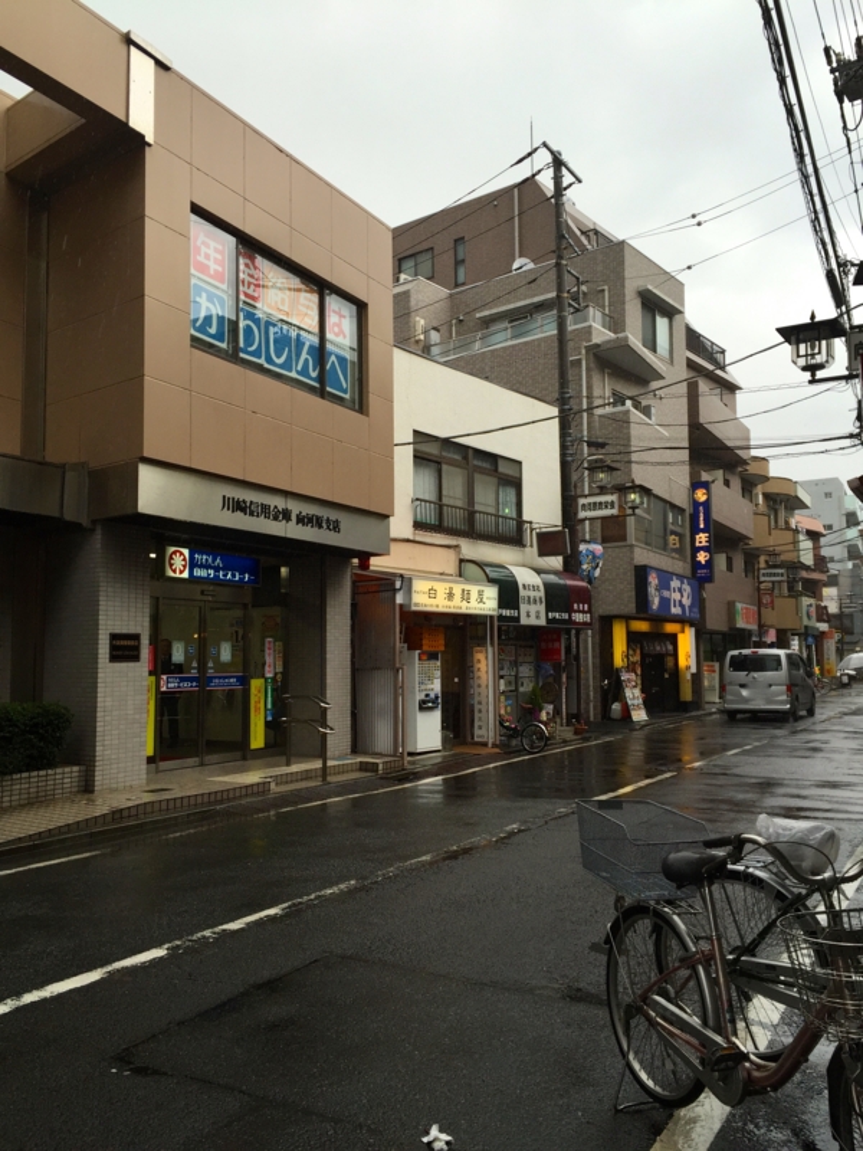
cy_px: 576
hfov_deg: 48.2
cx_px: 432
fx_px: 964
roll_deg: -0.1
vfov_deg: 61.7
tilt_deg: +5.6
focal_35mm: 29
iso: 32
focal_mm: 4.15
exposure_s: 1/421
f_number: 2.2
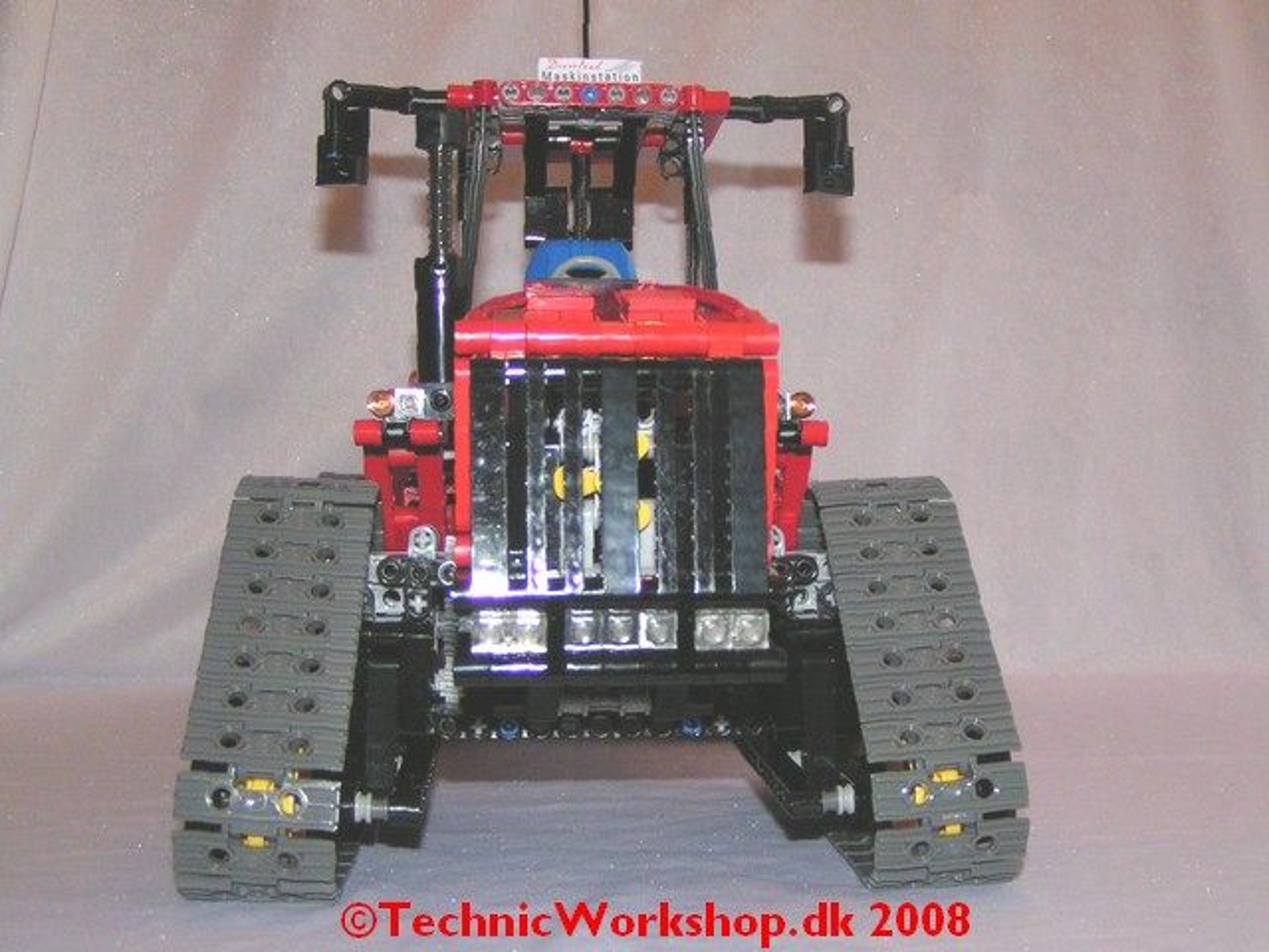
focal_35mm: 38
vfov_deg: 37.7
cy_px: 476
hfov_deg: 49.0
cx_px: 634
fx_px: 1393
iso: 200
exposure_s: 1/40
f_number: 2.8
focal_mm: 5.8
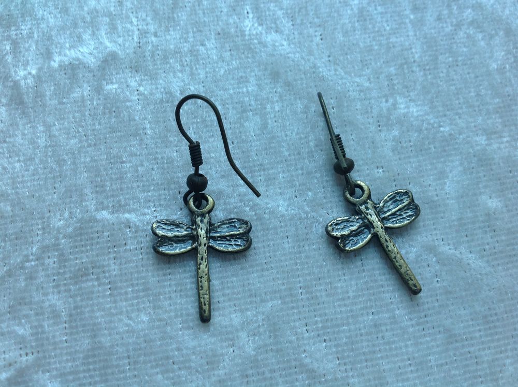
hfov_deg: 52.7
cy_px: 194
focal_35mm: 35
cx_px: 259
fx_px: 523
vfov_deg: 40.6
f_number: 2.4
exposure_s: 1/40
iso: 50
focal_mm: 4.28
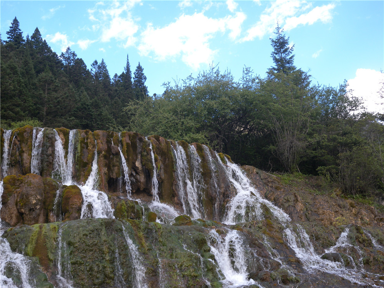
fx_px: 521
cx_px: 192
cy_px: 144
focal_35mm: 47
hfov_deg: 40.4
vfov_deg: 30.9
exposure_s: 1/122
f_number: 3.7
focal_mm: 10
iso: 64
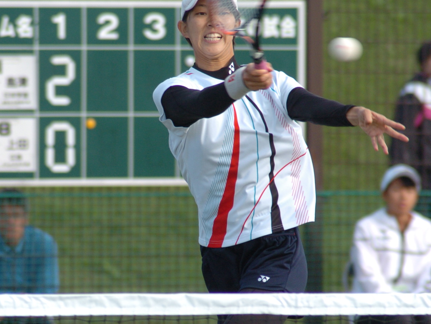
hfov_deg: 3.0
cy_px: 205
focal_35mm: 670
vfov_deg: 2.2
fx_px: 8345
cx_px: 149
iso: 400
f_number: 6
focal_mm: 300
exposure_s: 1/500
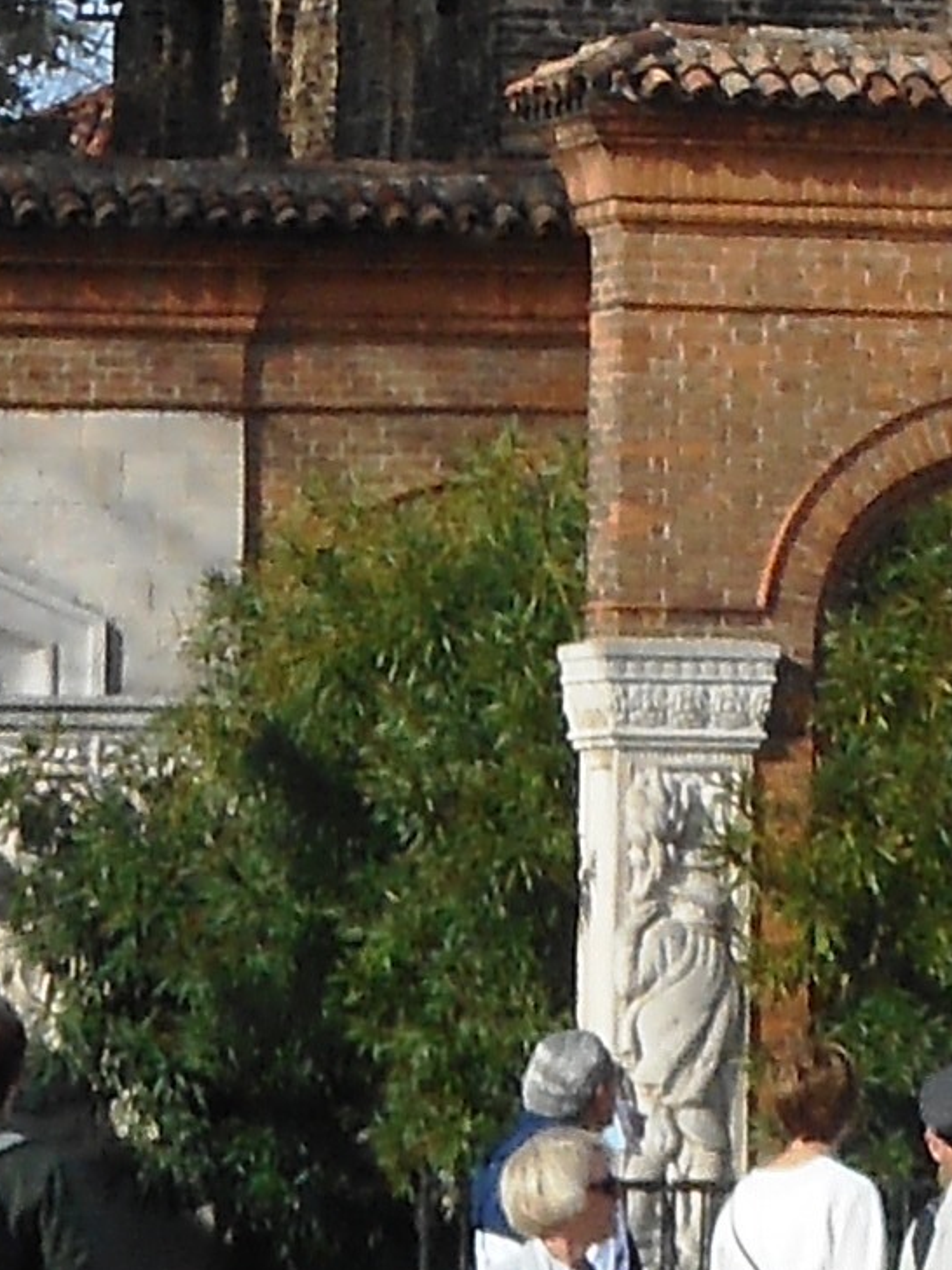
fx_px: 13238
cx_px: 889
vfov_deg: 5.4
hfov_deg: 4.1
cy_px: -1497
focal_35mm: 361
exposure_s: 1/400
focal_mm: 9.1
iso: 80
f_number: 4.9
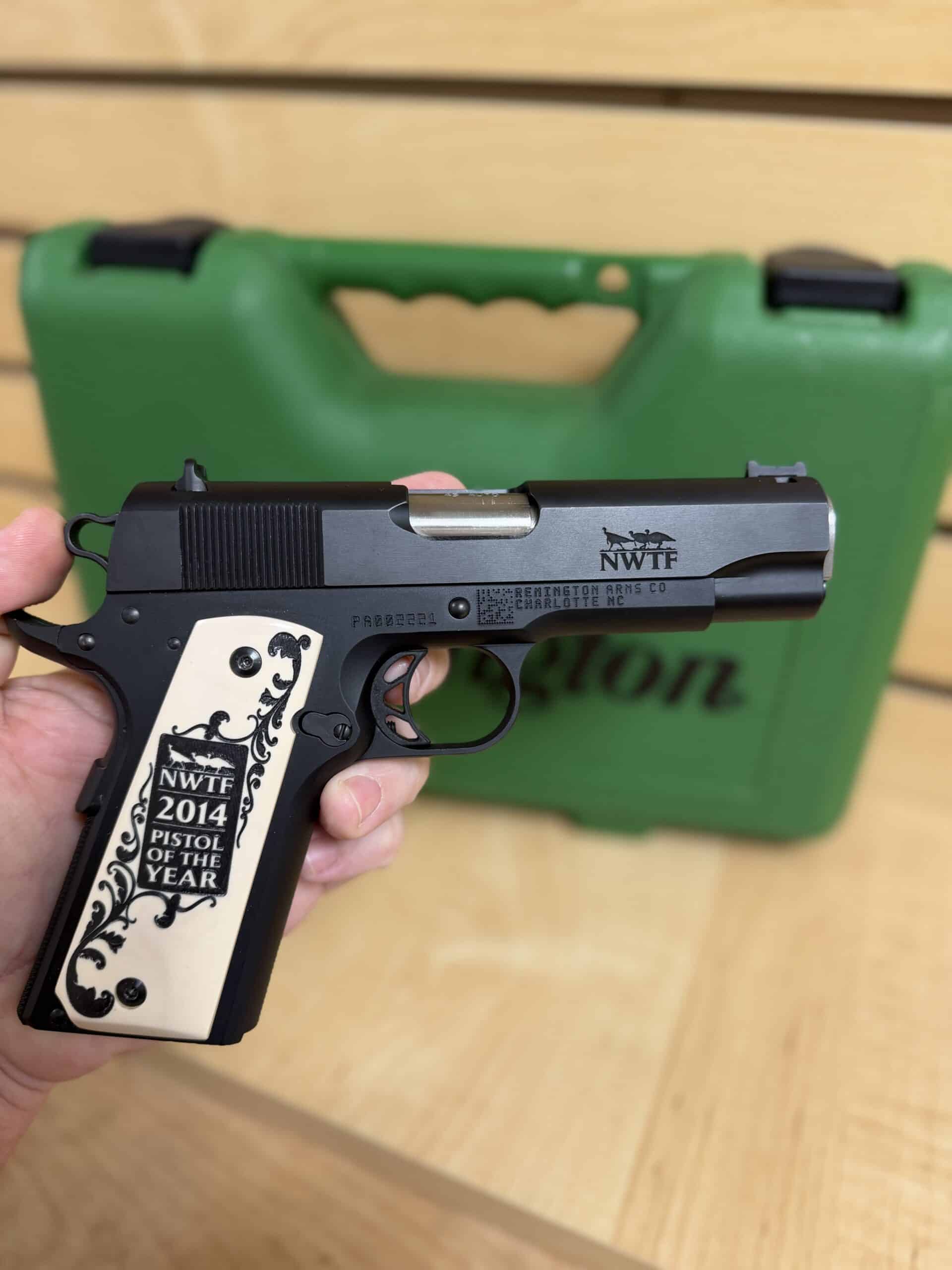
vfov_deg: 71.6
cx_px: 476
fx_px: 880
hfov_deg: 56.8
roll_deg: -1.4
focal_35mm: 24
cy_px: 635
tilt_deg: -31.1
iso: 125
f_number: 1.78
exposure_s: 1/60
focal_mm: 6.76
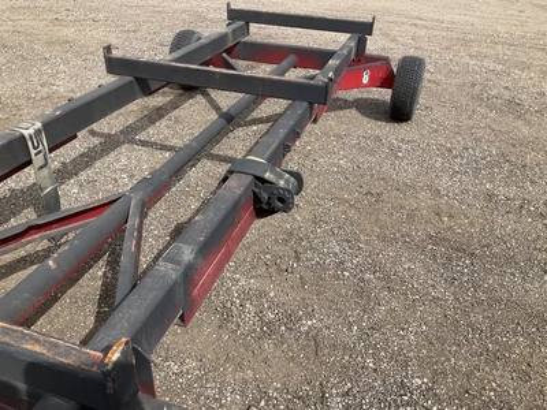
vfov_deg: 48.2
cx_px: 274
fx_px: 458
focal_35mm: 29
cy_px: 205
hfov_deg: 61.7
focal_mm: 3
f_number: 1.8
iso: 25
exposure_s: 1/997
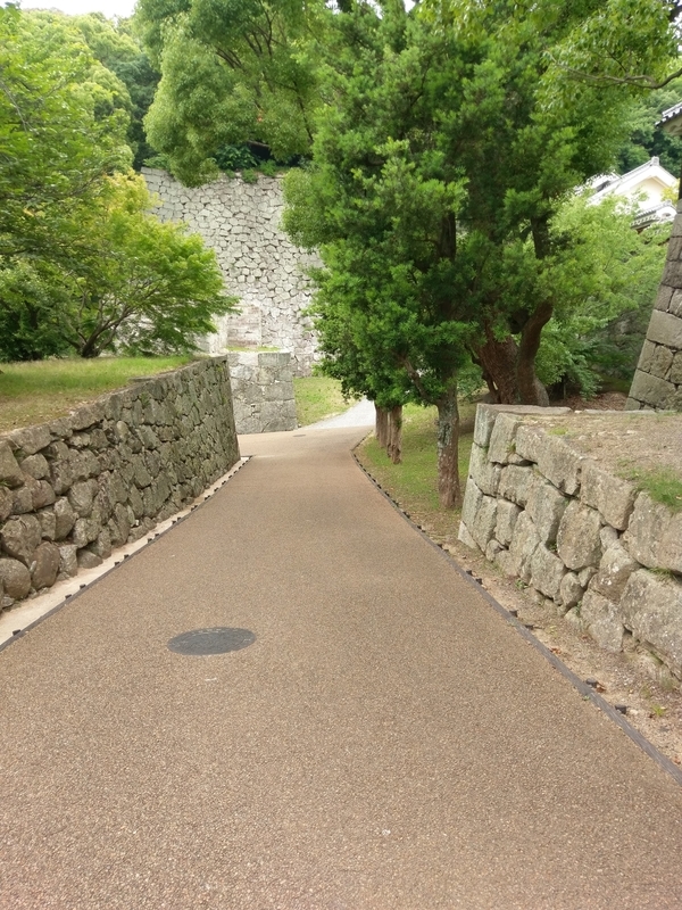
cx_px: 341
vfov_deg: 67.3
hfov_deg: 53.1
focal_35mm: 26
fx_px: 683
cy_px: 455
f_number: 1.8
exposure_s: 1/238
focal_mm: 4.58
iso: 100
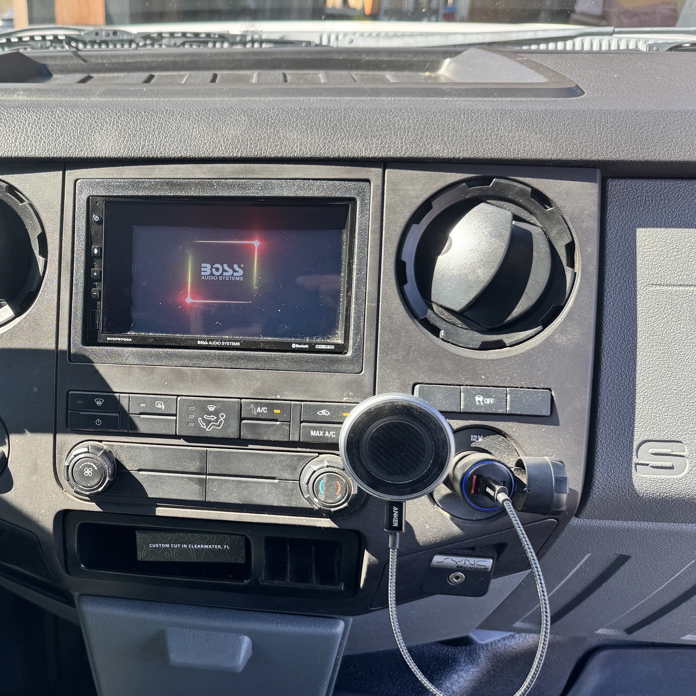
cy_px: 346
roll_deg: +2.6
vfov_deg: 47.2
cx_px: 134
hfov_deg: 44.8
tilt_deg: -26.1
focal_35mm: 35
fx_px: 796
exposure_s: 1/288
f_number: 1.78
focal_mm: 6.76
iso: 80
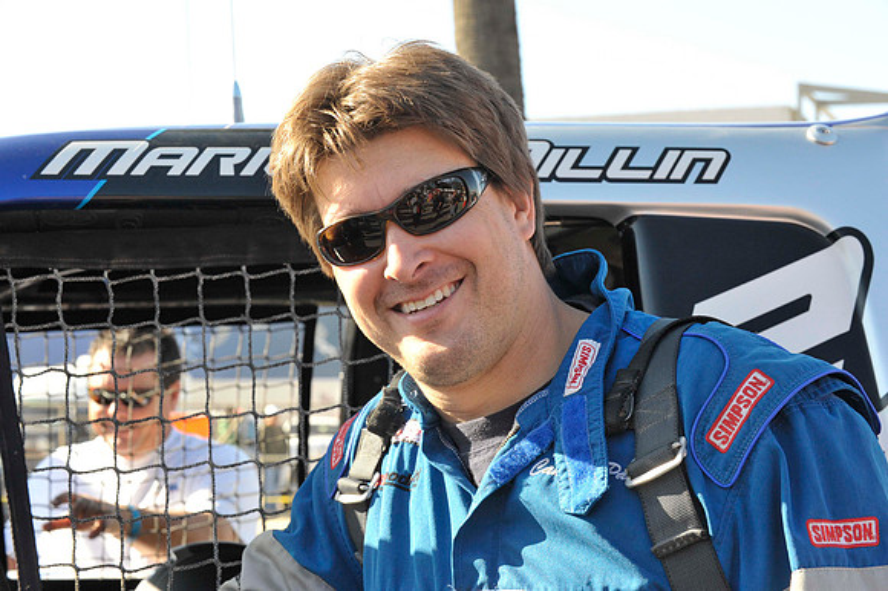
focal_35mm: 70
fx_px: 1726
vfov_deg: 19.4
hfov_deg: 28.9
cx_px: 444
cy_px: 296
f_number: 11
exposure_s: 1/500
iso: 1600
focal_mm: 70
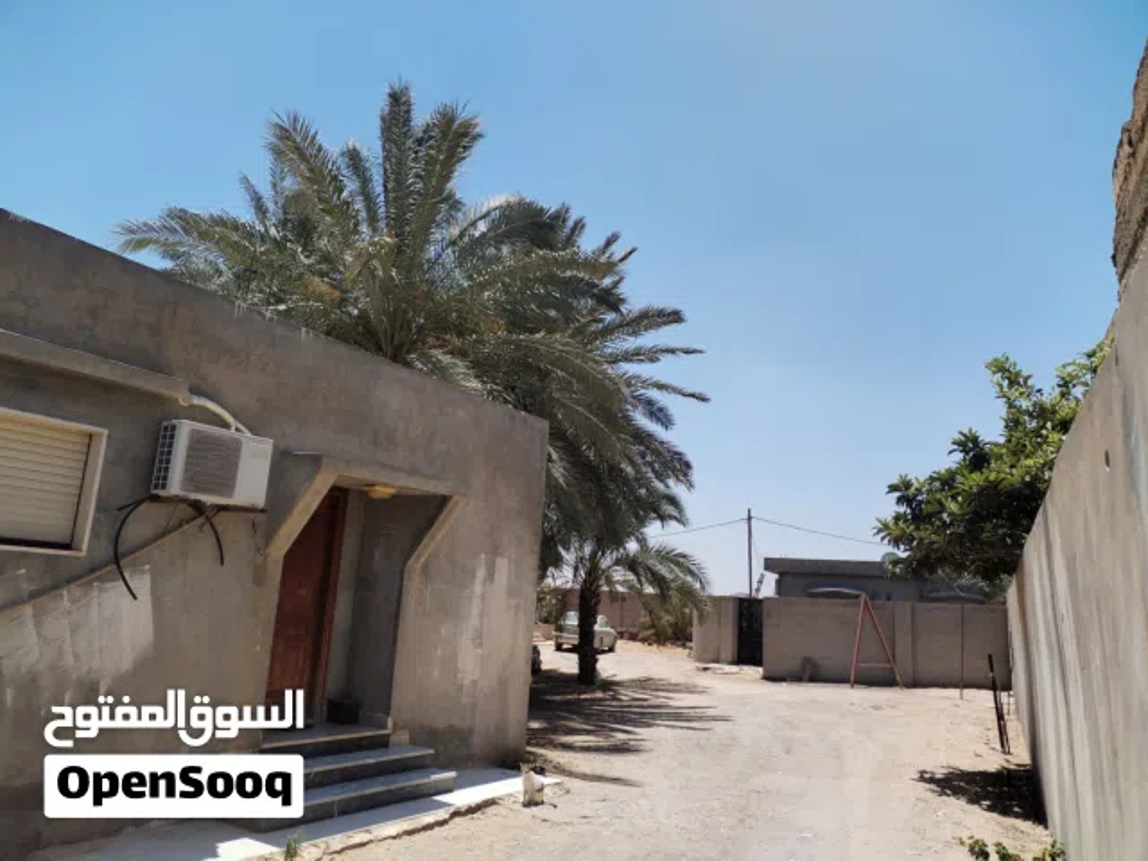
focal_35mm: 26
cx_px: 574
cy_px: 430
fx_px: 862
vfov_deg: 53.1
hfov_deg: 67.3
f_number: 1.8
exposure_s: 1/1442
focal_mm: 4.75
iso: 100
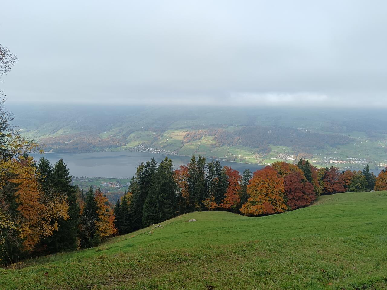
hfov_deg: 65.3
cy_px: 145
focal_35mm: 27
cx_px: 194
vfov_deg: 51.4
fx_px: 302
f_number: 1.9
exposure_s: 1/510
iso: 100
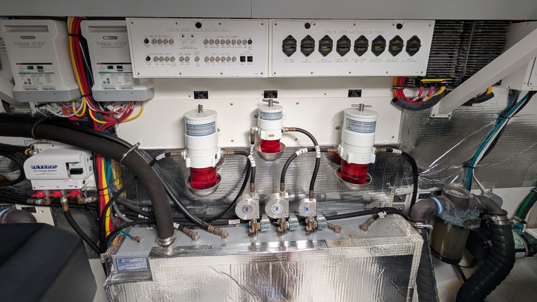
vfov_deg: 72.1
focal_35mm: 14
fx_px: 199
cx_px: 259
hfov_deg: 106.8
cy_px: 101
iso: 87
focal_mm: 2.02
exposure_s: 1/257
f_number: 1.7
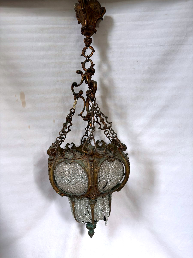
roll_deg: -0.8
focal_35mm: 26
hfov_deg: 53.1
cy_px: 129
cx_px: 96
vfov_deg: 67.3
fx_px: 193
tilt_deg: -2.5
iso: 80
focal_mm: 5.96
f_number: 1.6
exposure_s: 1/121
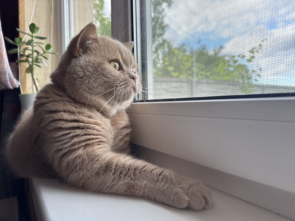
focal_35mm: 24
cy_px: 110
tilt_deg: -1.9
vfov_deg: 56.8
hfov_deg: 71.6
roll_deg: +0.7
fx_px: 205
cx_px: 148
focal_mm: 6.76
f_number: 1.78
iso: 80
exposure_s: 1/121
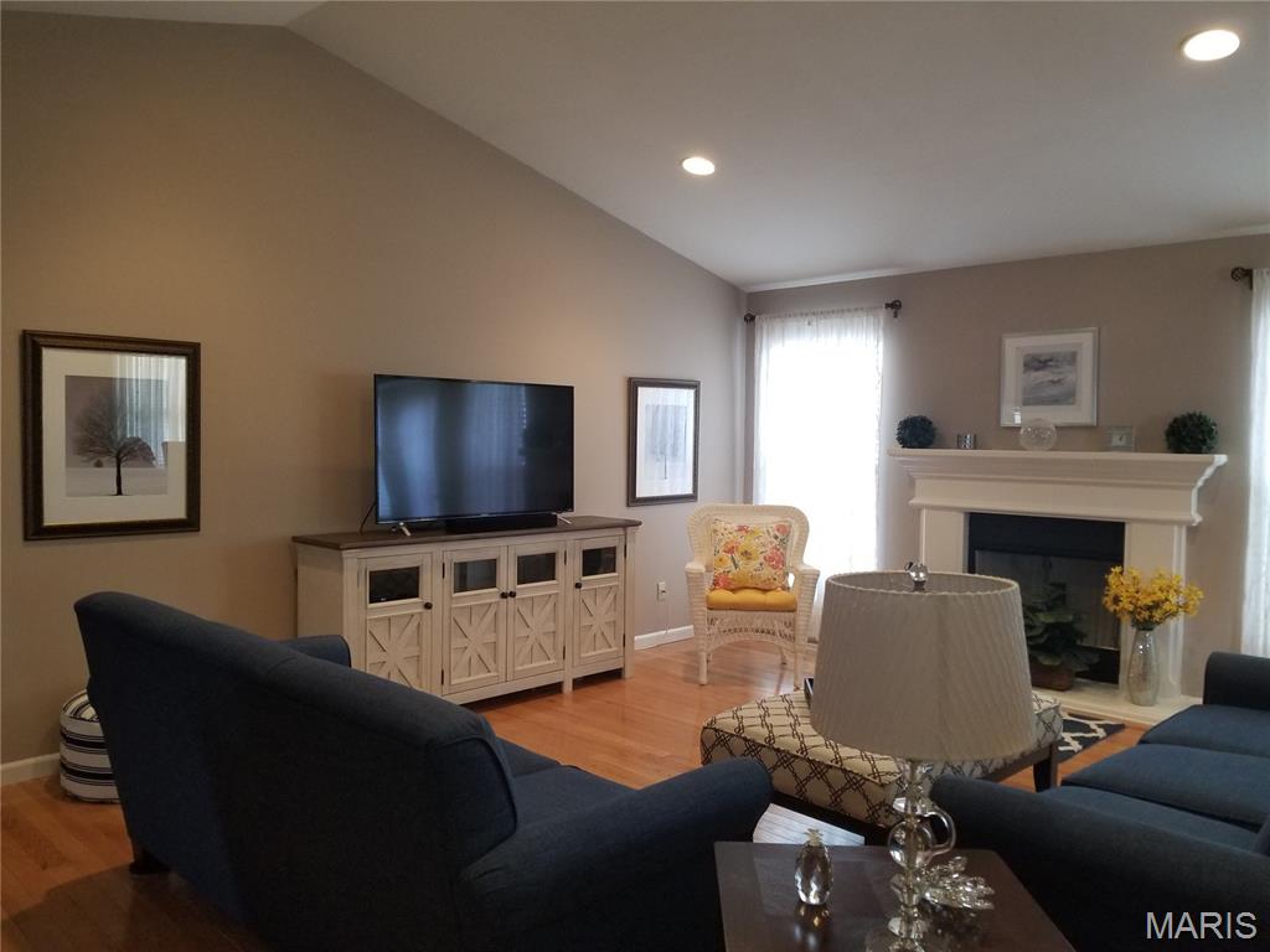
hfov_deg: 67.3
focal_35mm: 26
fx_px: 954
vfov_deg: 53.1
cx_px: 635
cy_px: 476
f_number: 1.7
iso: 200
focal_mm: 4.3
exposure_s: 1/40
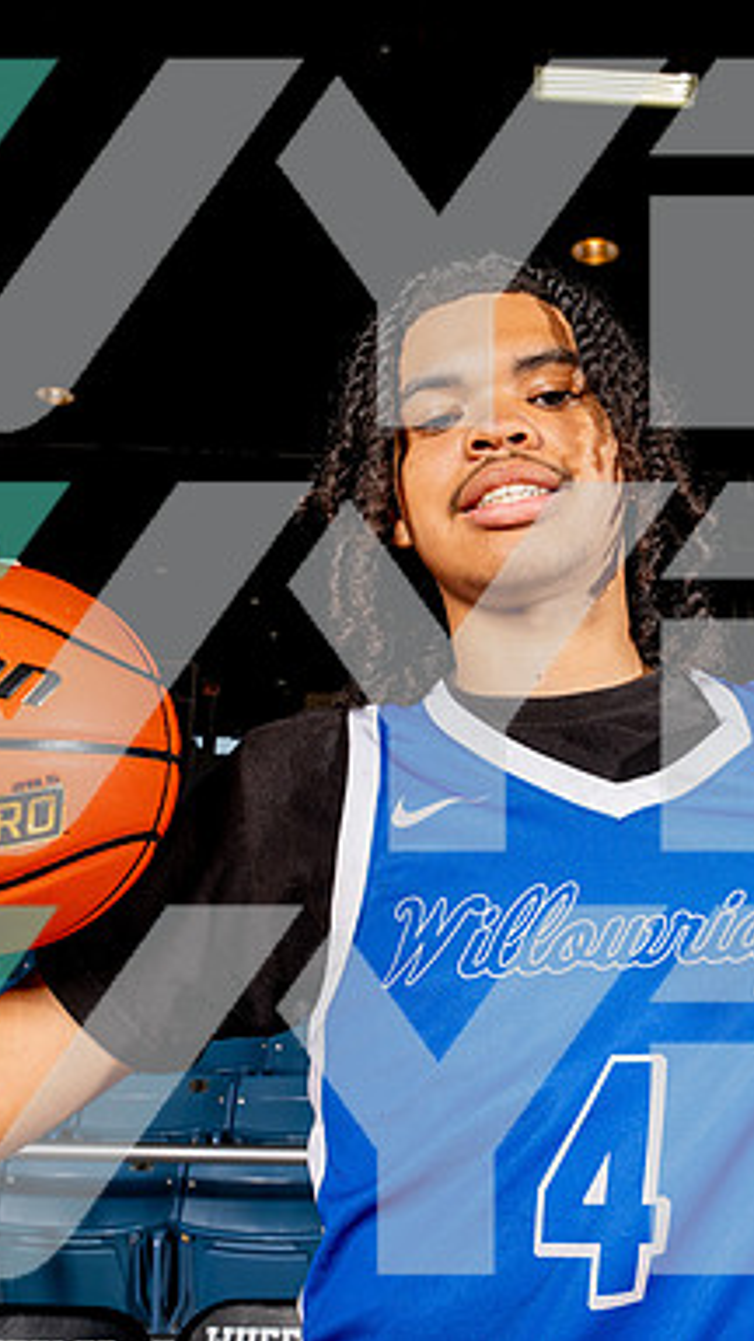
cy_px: 669
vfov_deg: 52.8
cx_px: 593
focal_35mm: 38
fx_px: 1351
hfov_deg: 30.5
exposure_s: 1/125
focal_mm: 24
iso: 160
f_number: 7.1
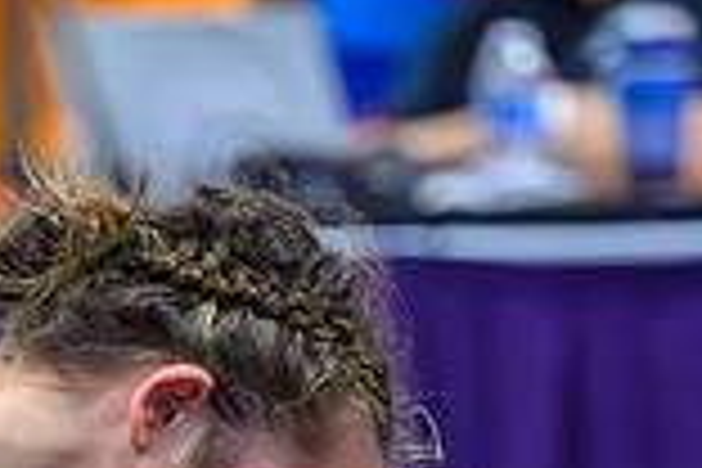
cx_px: -169
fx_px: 15365
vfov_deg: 1.7
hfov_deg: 2.6
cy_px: 1105
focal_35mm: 788
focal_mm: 160
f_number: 2.8
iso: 20000
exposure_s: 1/800
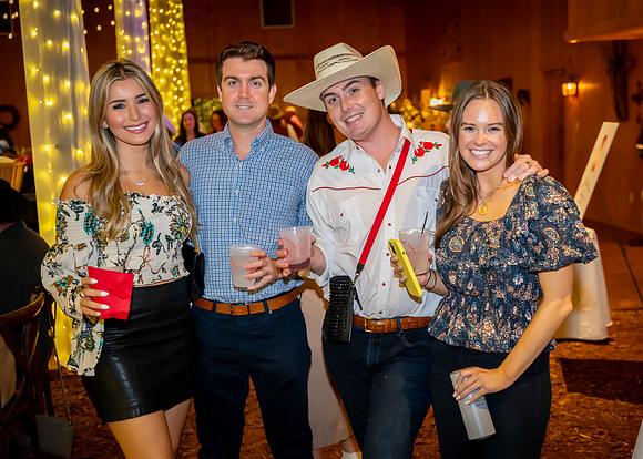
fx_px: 814
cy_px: 226
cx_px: 355
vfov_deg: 31.5
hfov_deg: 43.1
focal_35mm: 45
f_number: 2.8
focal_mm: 38
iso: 4000
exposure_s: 1/200
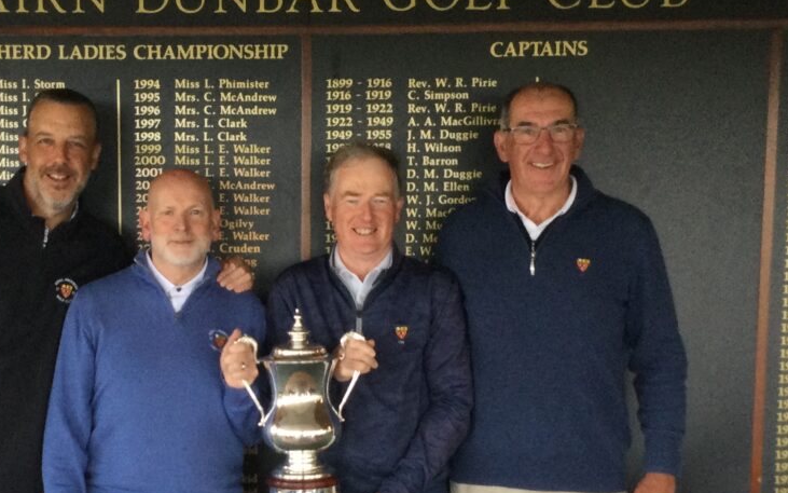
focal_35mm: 69
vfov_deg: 18.7
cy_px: 387
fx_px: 1482
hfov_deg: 29.4
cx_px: 225
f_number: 2.4
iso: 50
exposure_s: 1/33
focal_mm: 3.3
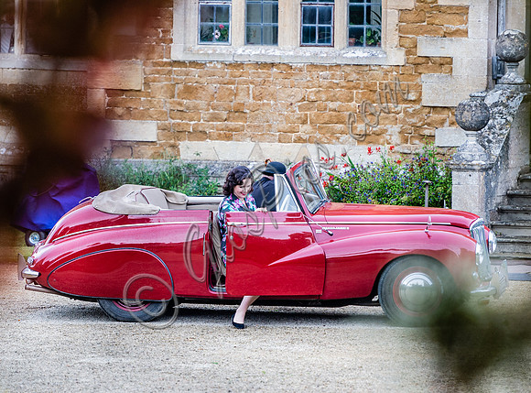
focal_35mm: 299
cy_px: 210
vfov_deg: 4.9
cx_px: 234
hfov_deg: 6.7
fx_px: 4566
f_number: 2.8
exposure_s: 1/320
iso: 500
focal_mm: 200
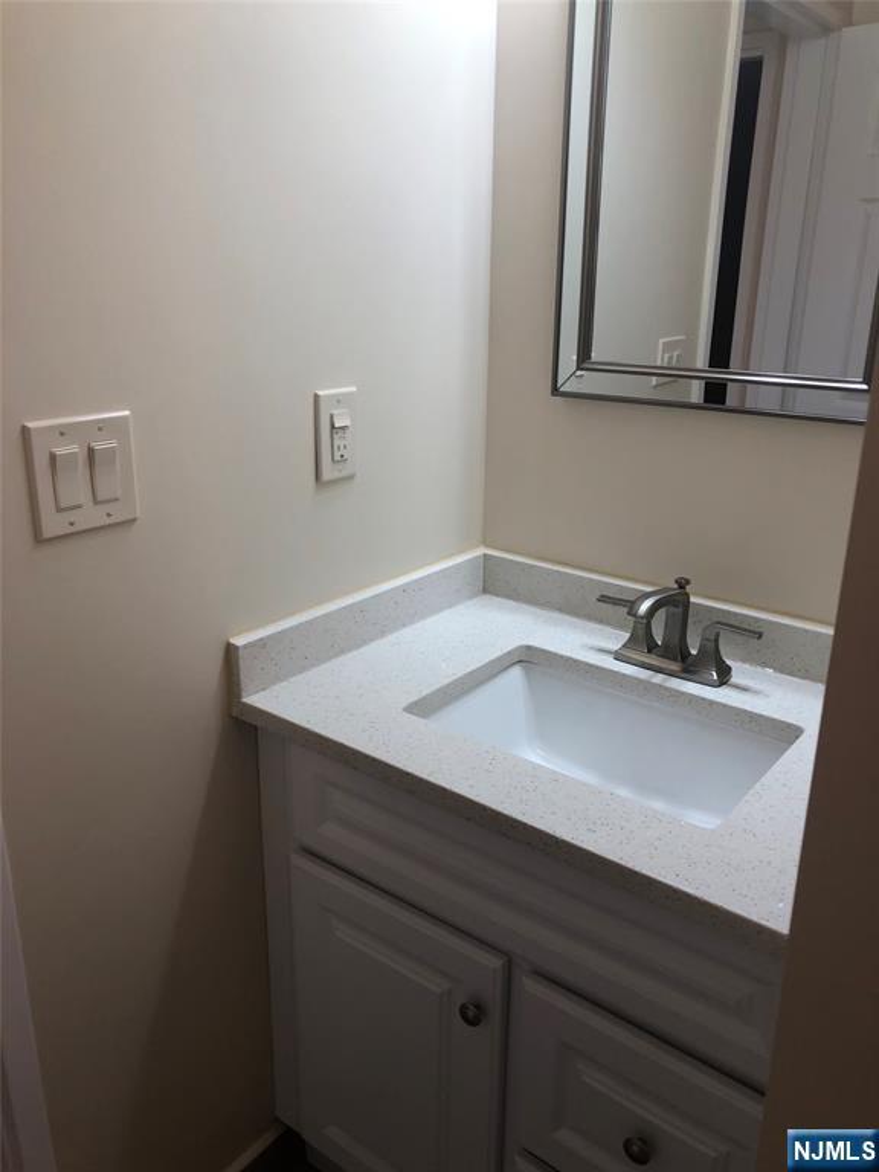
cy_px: 586
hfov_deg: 49.7
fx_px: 948
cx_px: 440
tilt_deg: -20.5
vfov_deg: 63.4
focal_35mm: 28
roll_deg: +0.2
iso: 50
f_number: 1.8
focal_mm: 3.99
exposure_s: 1/120
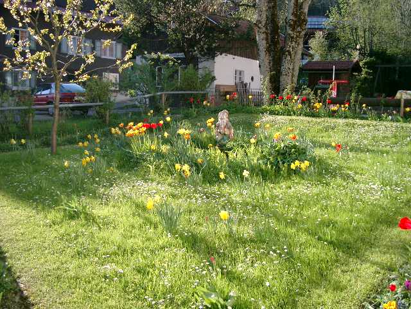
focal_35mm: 37
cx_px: 206
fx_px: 439
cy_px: 154
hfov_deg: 50.1
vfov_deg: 38.7
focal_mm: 7.6
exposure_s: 1/800
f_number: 2.6
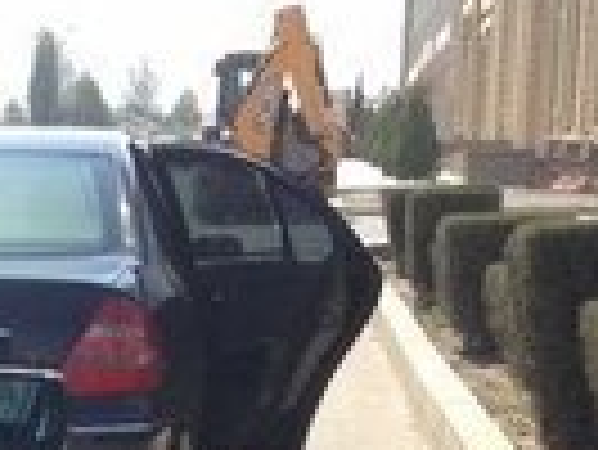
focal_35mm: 174
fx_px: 3009
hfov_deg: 10.7
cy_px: 1019
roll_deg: +0.0
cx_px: -427
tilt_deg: -19.3
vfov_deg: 8.0
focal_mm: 4.28
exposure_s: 1/951
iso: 50
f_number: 2.4
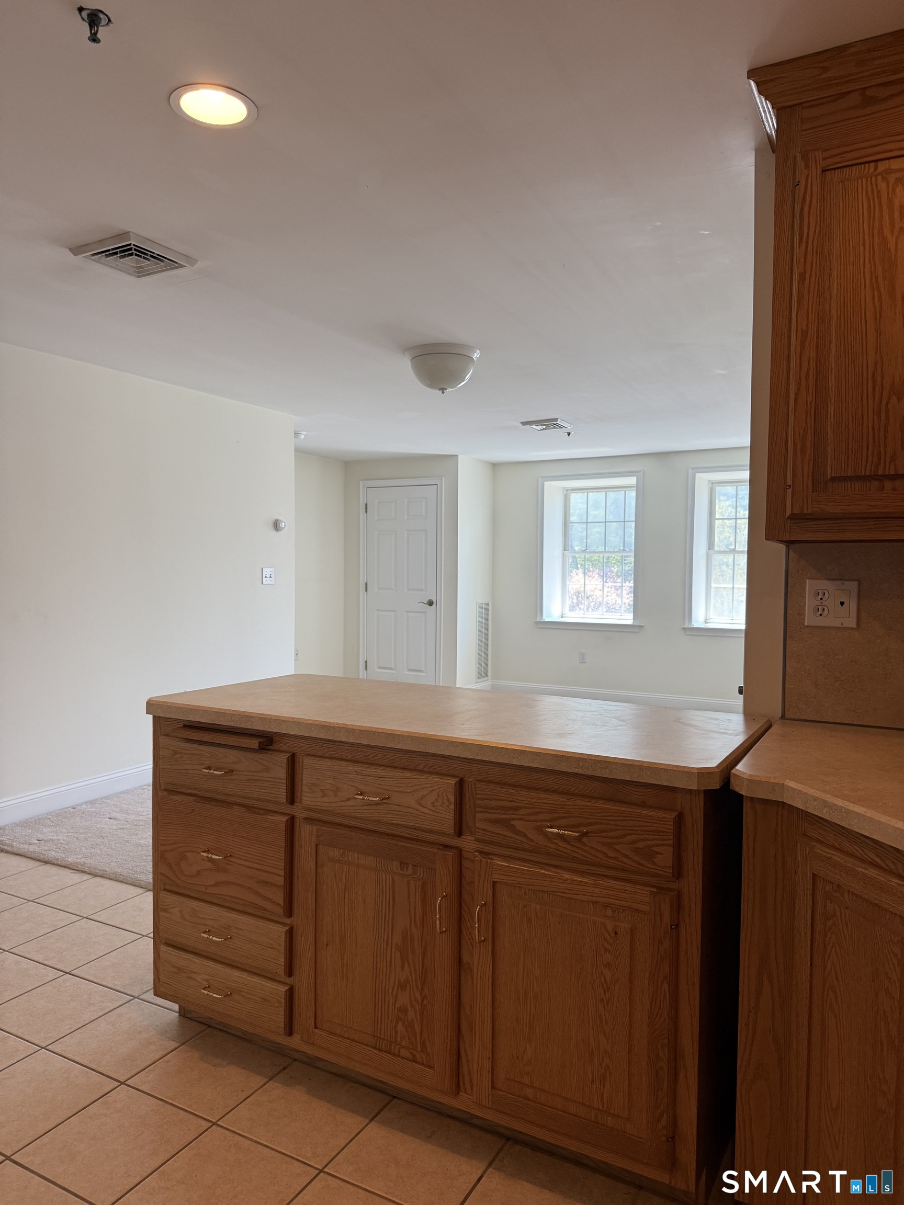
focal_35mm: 24
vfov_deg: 71.6
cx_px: 452
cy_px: 602
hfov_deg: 56.8
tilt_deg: -0.7
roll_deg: +0.2
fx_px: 836
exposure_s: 1/120
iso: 160
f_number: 1.78
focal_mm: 6.76
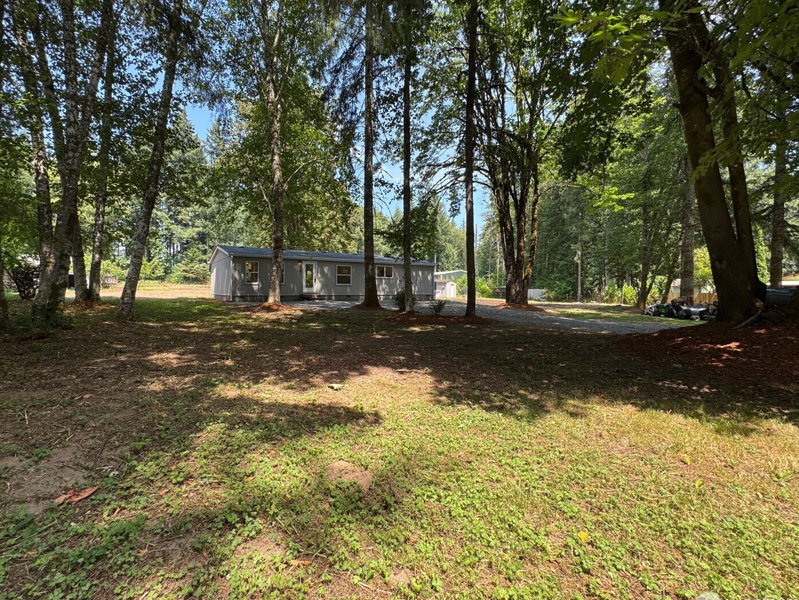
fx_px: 369
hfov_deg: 94.5
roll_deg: -0.6
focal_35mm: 16
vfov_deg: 78.1
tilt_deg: -0.6
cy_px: 288
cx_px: 385
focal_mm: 2.22
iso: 50
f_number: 2.2
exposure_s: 1/288
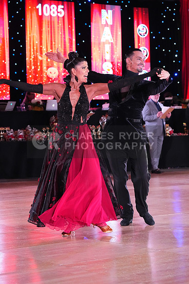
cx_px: 94
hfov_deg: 13.7
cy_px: 142
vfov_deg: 20.4
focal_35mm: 100
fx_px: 787
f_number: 4.5
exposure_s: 1/400
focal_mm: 100
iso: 8000
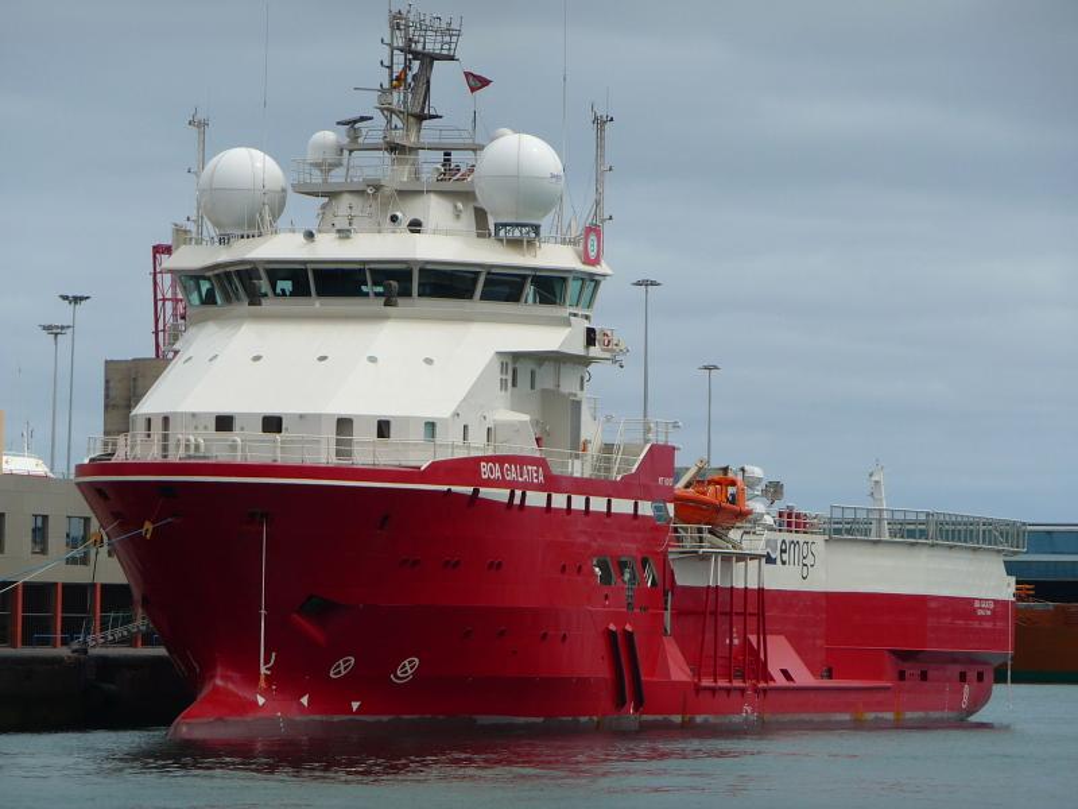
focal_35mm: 199
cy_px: 404
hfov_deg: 9.9
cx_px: 539
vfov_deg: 7.5
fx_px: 6197
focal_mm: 34.2
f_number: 4.8
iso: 100
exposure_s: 1/1000
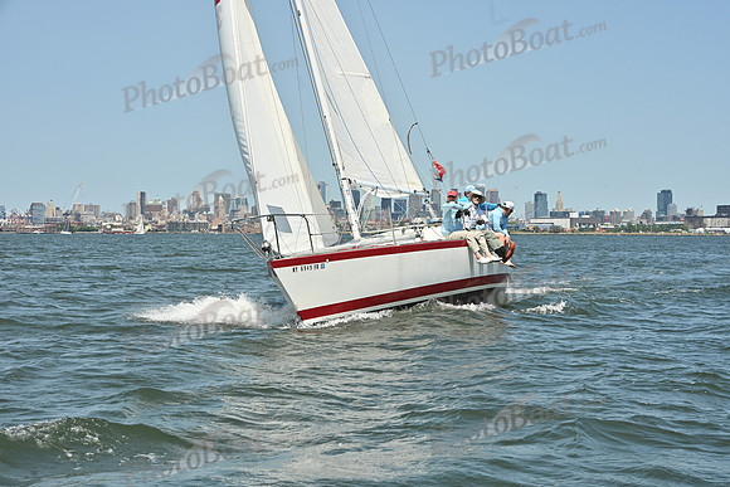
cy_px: 244
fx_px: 1521
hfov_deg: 27.0
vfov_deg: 18.2
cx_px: 365
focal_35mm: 75
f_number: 11
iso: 320
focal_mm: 75
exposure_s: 1/1000
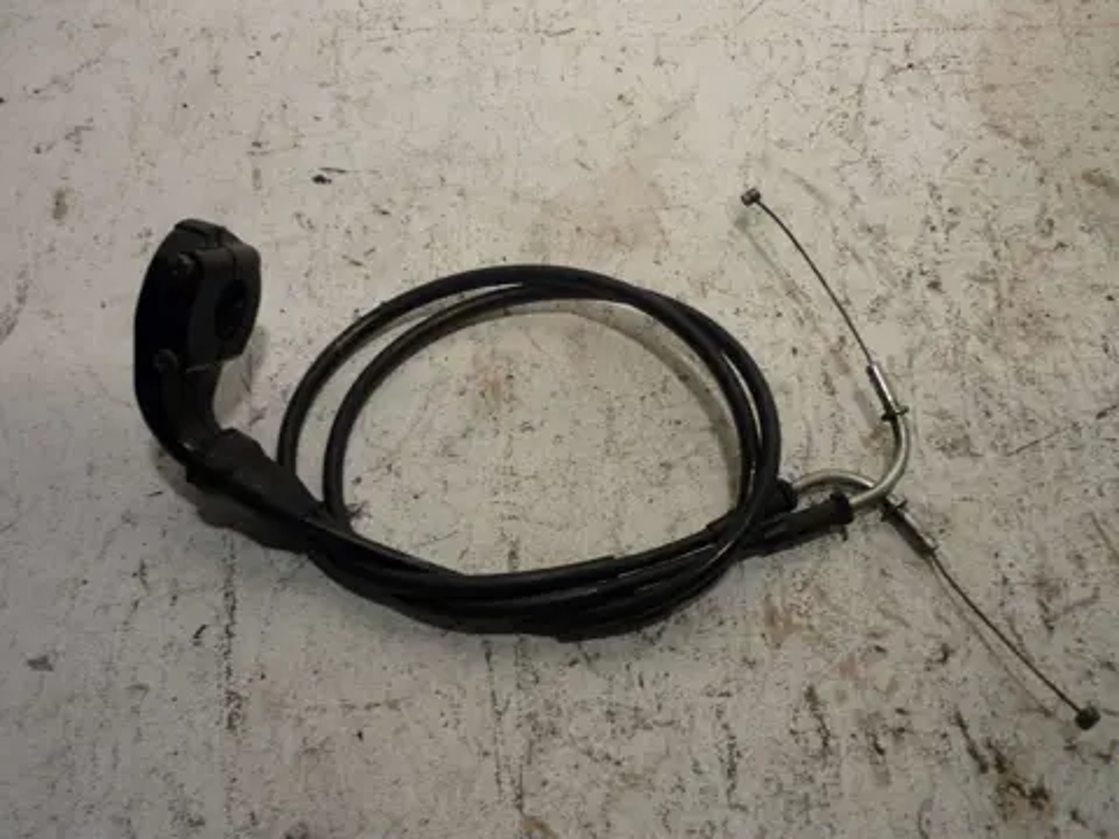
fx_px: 1067
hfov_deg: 55.4
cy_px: 420
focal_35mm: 33
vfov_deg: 42.9
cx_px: 560
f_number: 2.8
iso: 80
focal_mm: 5.5
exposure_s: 1/40
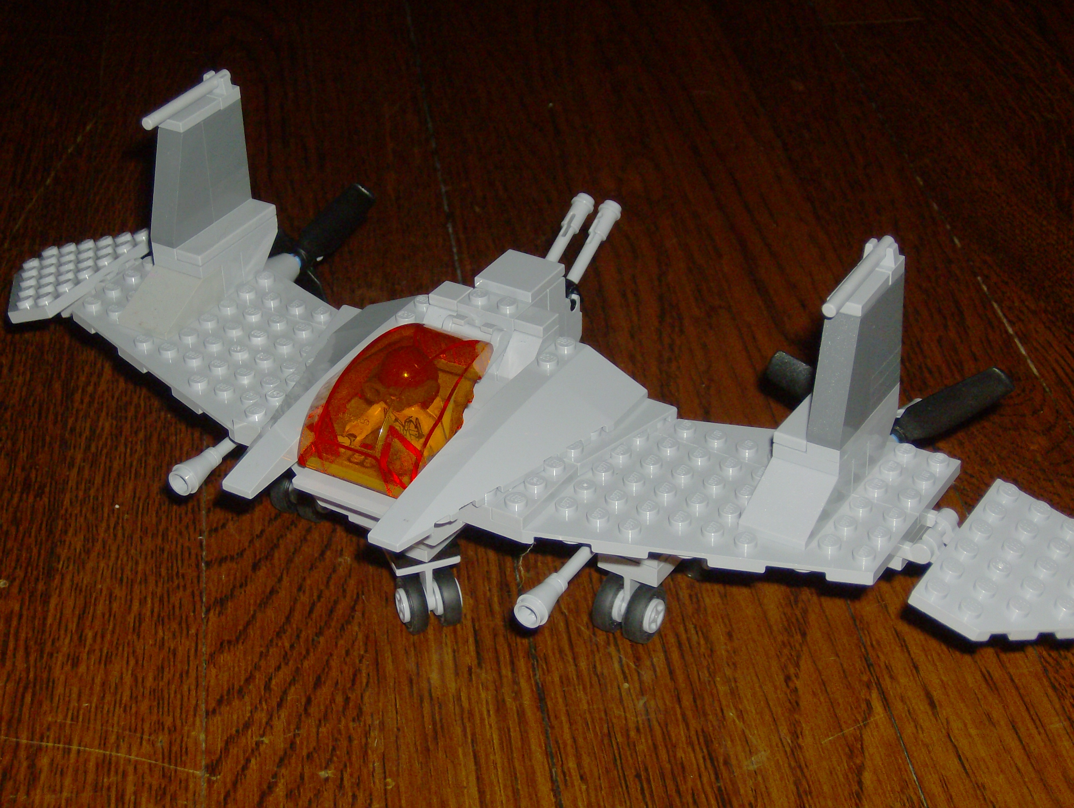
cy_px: 404
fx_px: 2175
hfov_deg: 27.7
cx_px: 537
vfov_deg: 21.1
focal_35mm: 70
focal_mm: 11.6
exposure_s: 1/91.3
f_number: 3.7
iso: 200
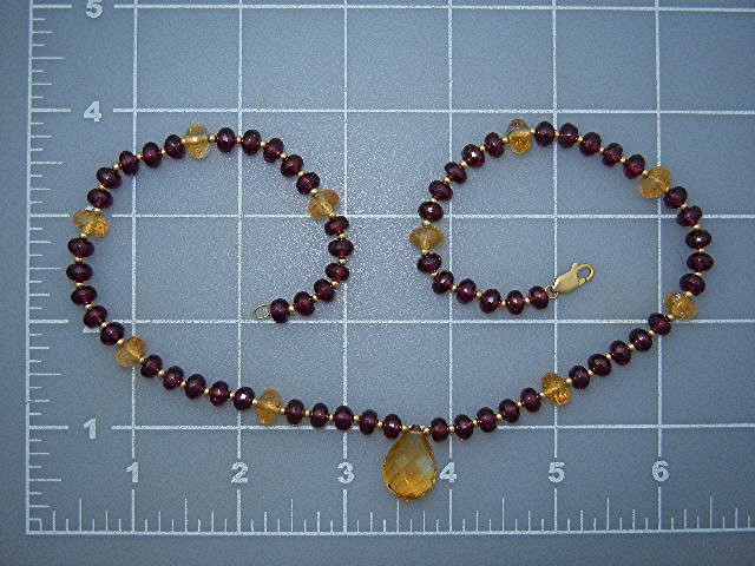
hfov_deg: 47.9
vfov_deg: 36.8
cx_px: 378
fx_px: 851
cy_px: 283
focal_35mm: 39
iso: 214
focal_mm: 7.1
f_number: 3.7
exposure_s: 1/30
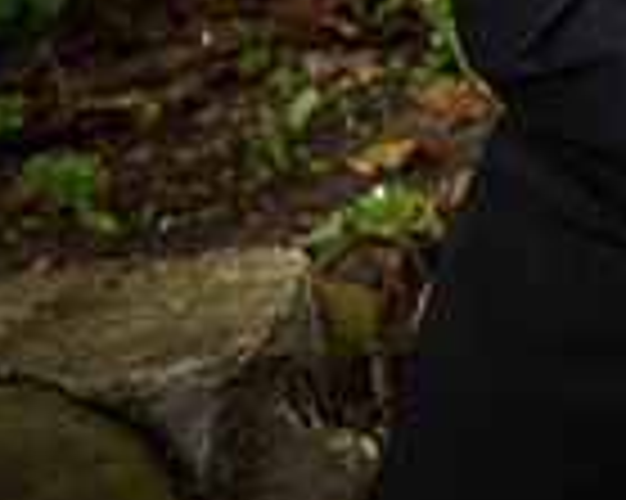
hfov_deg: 8.5
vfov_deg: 7.0
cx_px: 1184
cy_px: -360
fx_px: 3999
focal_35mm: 216
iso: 400
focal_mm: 55
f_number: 4.8
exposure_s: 1/250
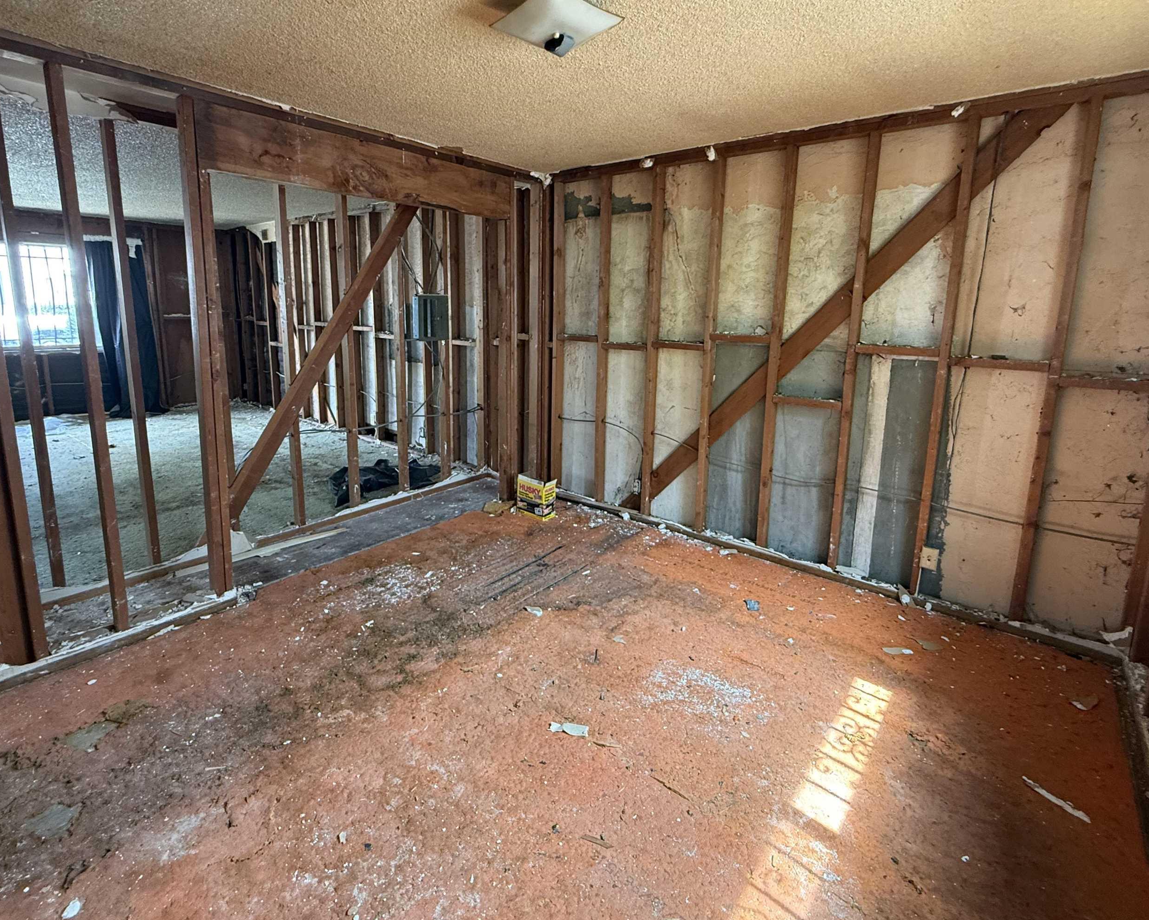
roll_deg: -0.5
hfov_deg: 89.6
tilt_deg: -9.5
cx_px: 554
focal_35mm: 17
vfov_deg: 76.5
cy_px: 394
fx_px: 578
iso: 400
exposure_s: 1/61
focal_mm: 2.22
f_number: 2.2
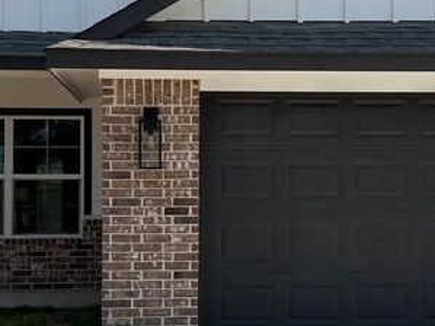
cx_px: 256
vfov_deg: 16.6
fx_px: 1118
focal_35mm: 89
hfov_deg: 22.0
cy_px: 164
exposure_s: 1/6211
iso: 50
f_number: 1.5
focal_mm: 5.7
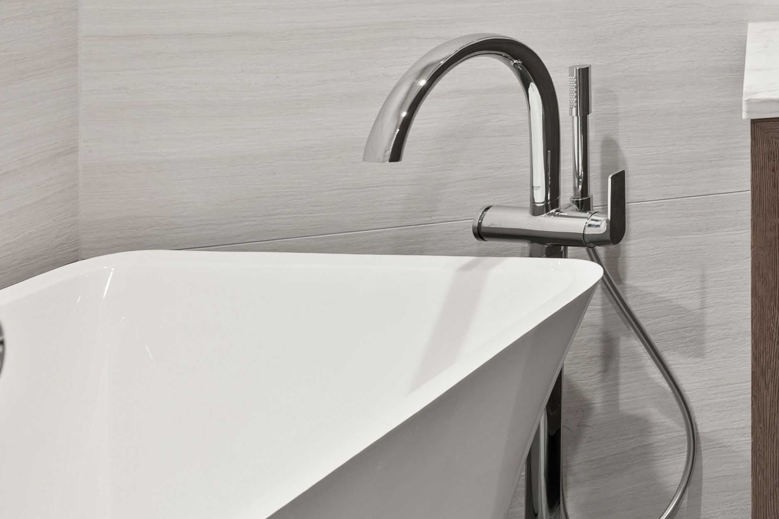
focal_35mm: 55
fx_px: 1190
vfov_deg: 22.0
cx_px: 1200
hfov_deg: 25.8
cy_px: -164
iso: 400
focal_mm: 17
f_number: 7.1
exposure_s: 1/1.67
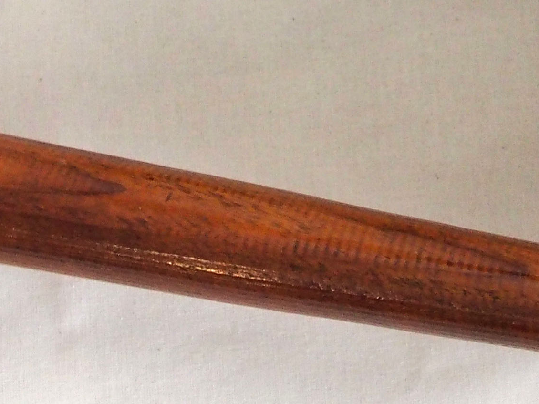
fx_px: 2413
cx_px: 395
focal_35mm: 155
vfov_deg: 9.4
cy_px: -92
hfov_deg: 12.7
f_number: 4.4
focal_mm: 19
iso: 1600
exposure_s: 1/30
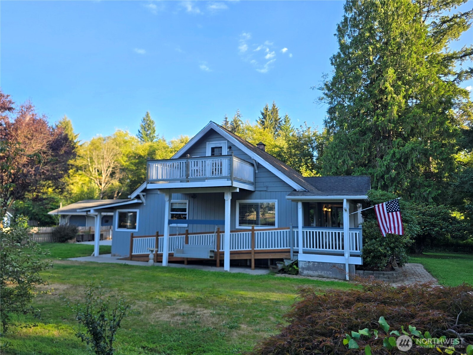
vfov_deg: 58.9
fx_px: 314
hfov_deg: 73.9
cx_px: 236
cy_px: 178
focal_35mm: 23
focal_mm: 6.3
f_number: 1.7
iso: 12
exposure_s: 1/196
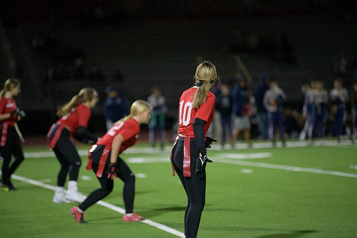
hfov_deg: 10.8
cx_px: 178
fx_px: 1885
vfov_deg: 7.2
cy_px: 119
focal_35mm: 190
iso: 2800
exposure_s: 1/640
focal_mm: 190
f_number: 2.8
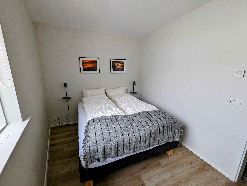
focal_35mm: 13
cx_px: 124
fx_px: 93
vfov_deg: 90.1
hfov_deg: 106.1
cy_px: 93
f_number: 2.2
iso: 75
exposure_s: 1/190
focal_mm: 1.95
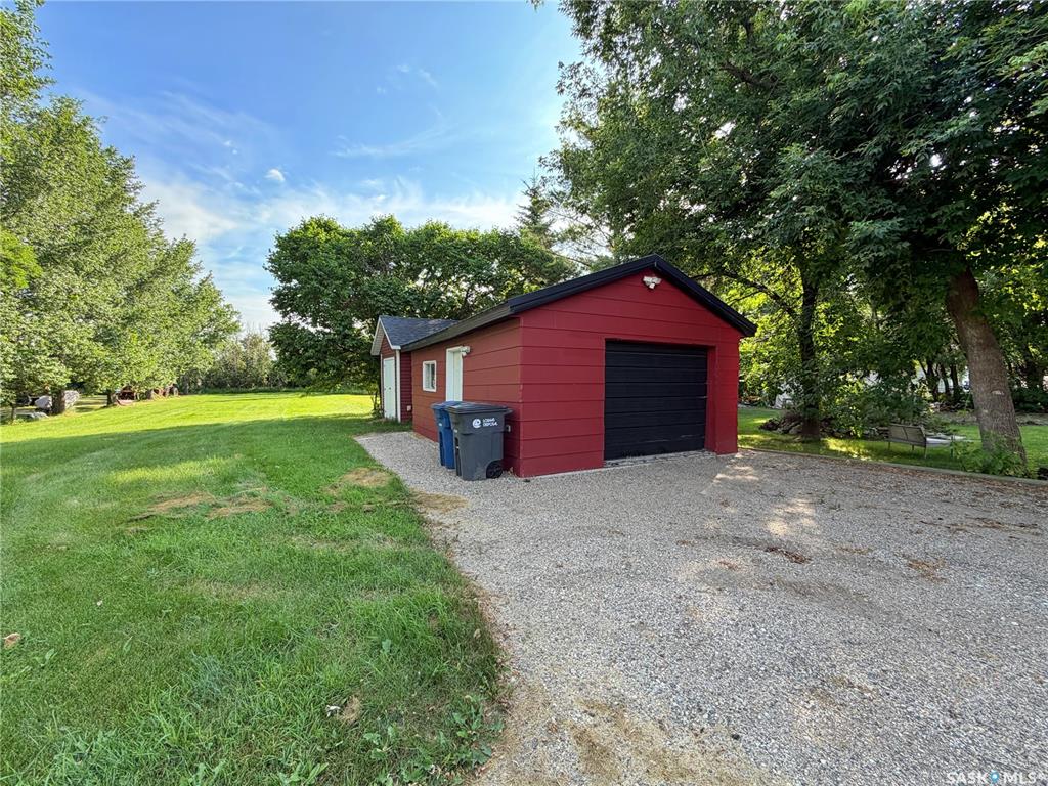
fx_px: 424
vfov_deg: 85.7
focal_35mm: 14
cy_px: 393
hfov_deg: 102.1
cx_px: 524
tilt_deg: -2.4
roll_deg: -0.9
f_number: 2.2
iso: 50
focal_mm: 2.22
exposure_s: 1/276
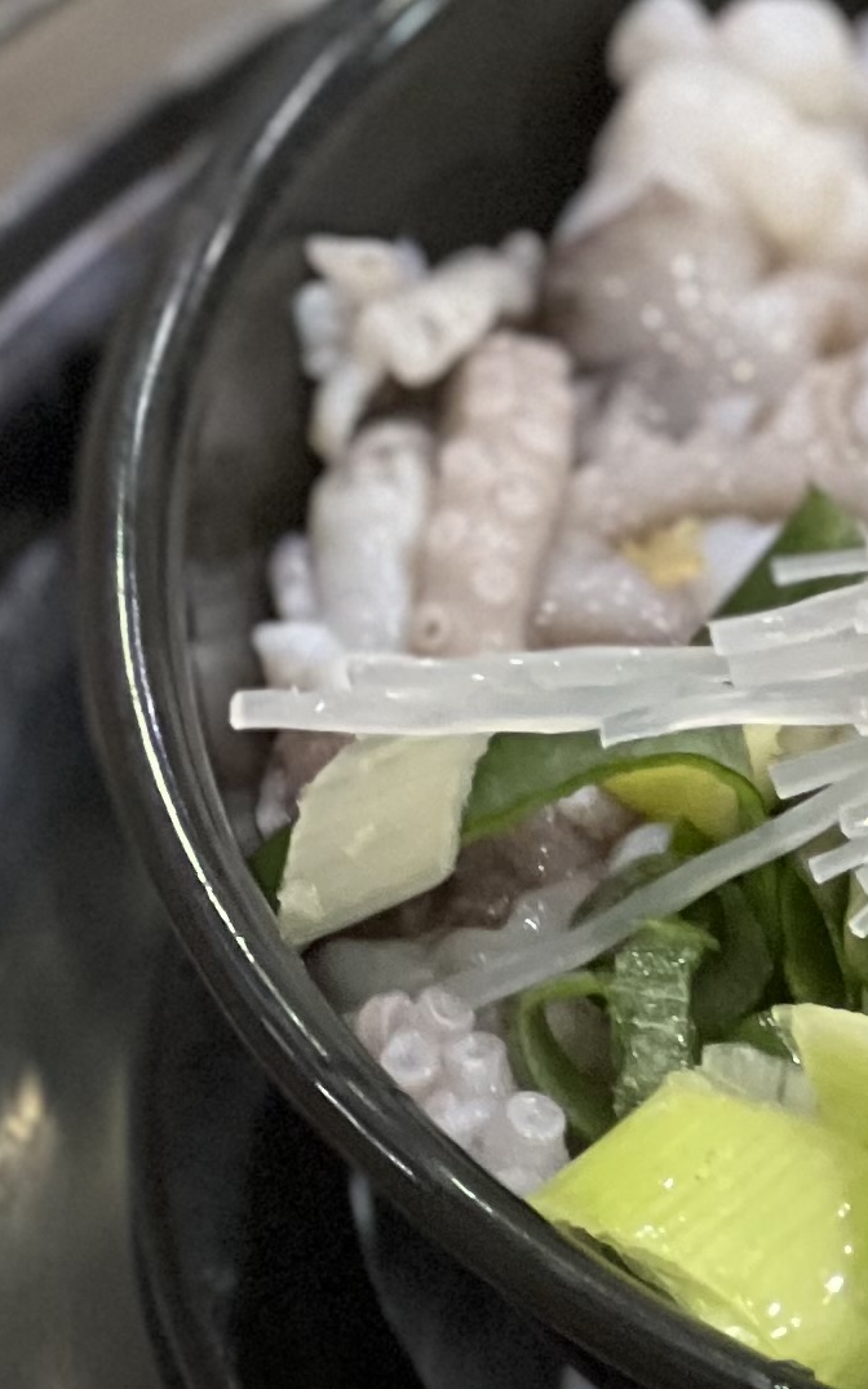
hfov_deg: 4.2
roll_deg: -1.9
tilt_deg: -37.6
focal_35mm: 306
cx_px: 1598
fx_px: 11580
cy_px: 21
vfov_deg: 6.8
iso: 400
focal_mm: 9
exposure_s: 1/40
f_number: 2.8
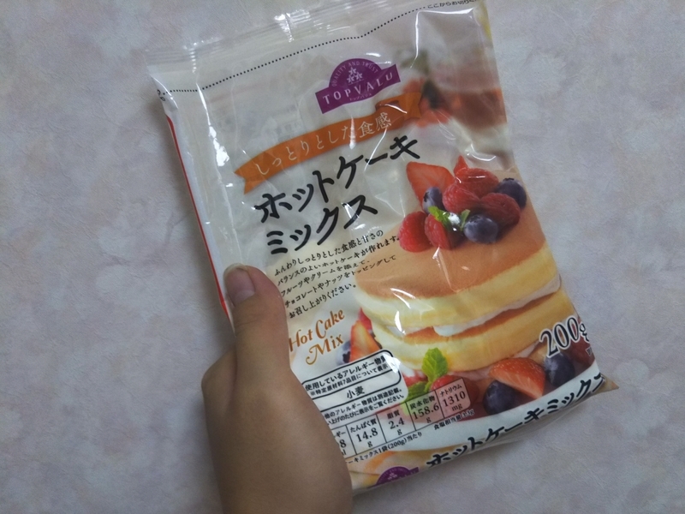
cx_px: 342
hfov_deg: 60.0
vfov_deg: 46.8
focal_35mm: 30
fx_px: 594
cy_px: 257
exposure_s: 1/40
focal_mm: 4
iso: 100
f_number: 2.2
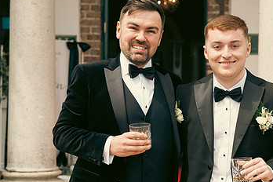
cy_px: 128
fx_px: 607
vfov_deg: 17.0
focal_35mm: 80
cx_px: 159
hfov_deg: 25.3
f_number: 3.5
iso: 200
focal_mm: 48
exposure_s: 1/1250
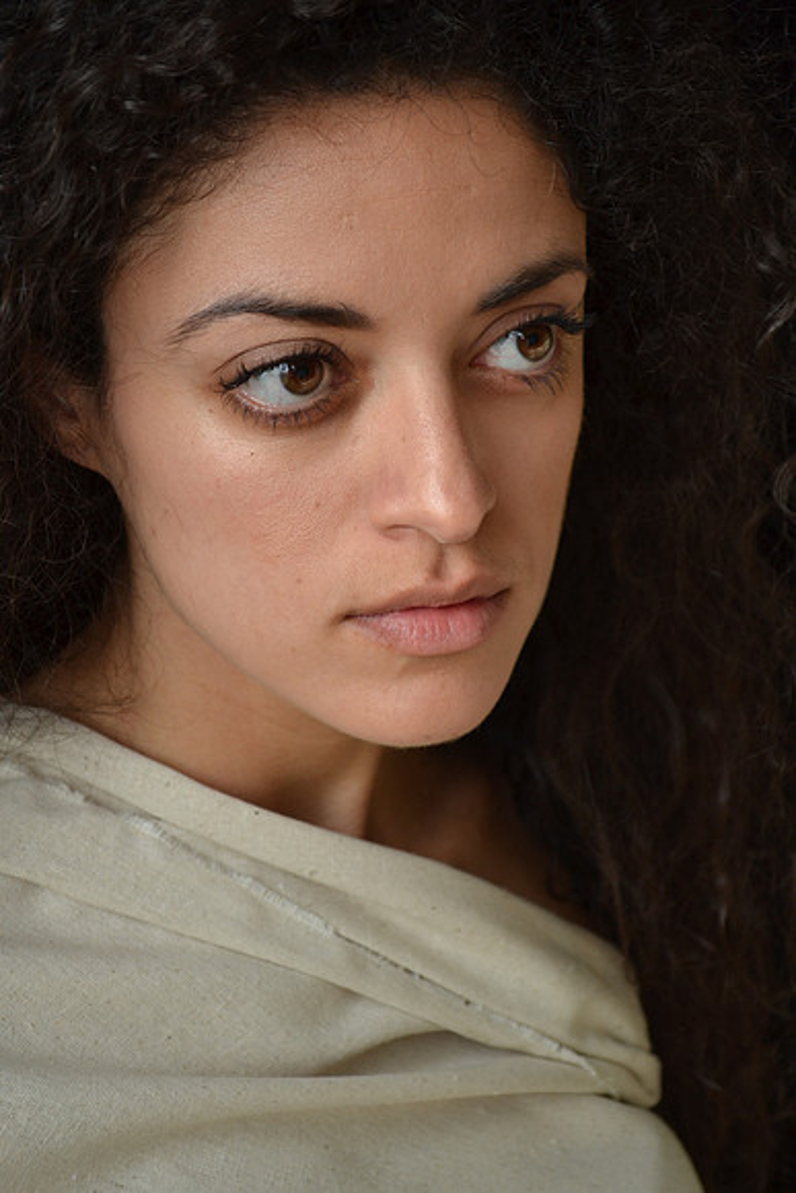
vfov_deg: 24.6
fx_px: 2734
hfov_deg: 16.6
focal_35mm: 82
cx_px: 398
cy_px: 596
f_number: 5.6
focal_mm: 55
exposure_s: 1/60
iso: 400
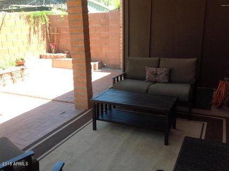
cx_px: 114
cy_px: 86
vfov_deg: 40.6
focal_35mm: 35
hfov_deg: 52.7
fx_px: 231
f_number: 2.4
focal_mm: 4.28
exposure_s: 1/149
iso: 50
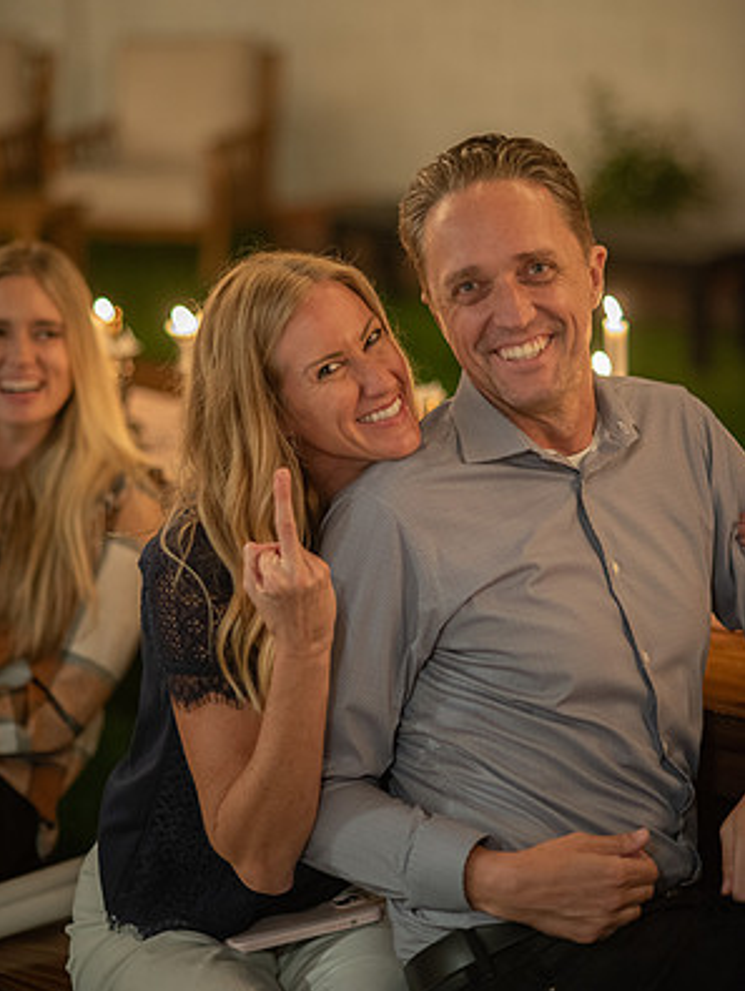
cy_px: 432
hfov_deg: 15.9
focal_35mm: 93
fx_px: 2664
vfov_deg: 21.1
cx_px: 371
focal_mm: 85
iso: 1600
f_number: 1.8
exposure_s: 1/100
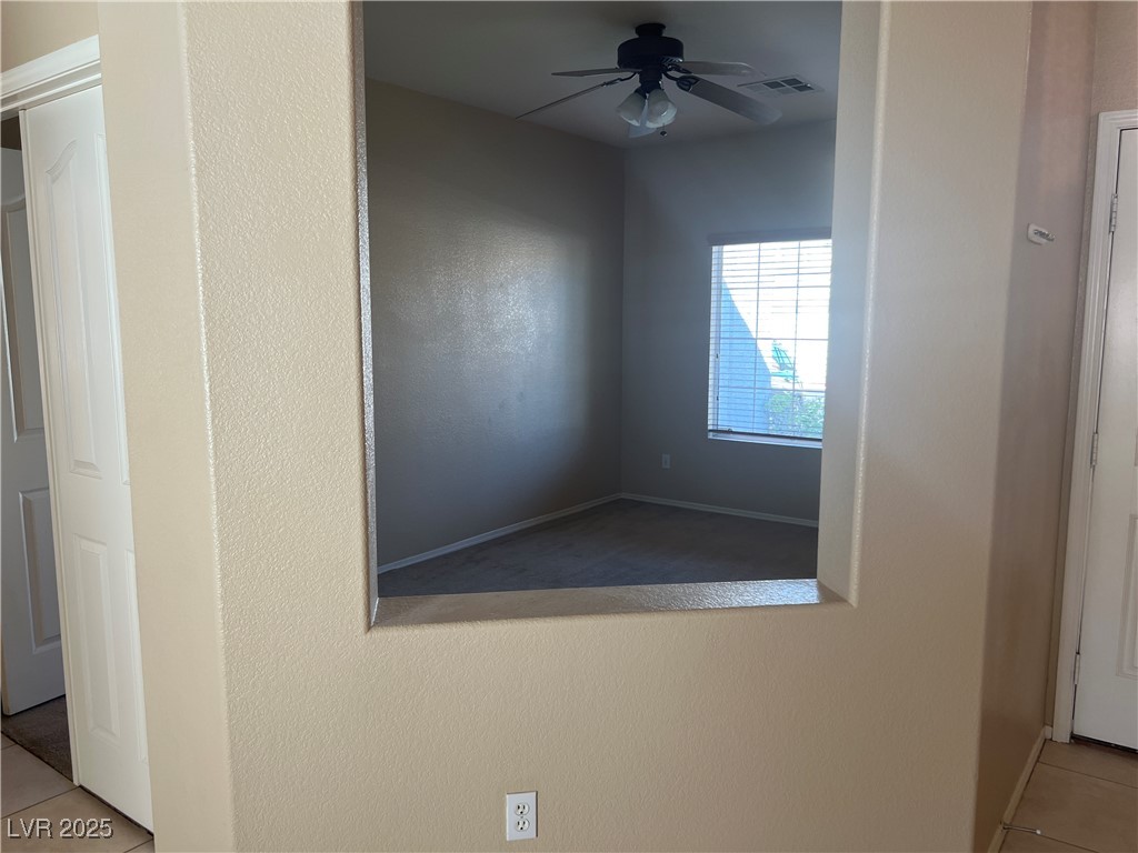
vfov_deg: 53.1
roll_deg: -0.7
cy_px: 426
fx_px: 855
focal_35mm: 26
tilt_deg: -7.7
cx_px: 569
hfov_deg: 67.3
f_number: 1.5
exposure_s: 1/120
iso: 64
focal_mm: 5.7
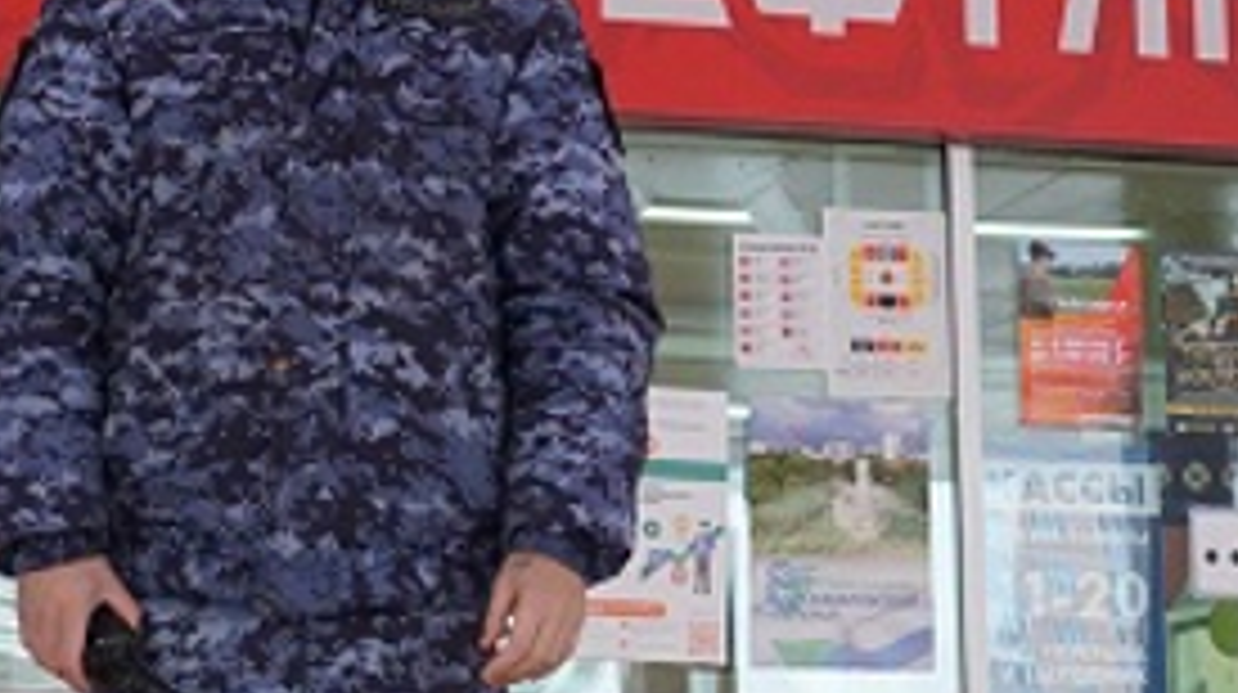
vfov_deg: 11.7
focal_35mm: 103
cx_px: 333
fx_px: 3378
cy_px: 234
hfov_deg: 20.6
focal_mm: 24
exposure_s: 1/160
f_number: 4
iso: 800
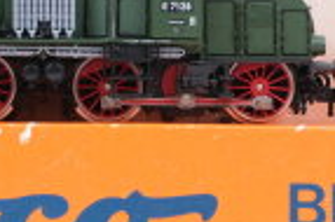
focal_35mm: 189
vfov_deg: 7.2
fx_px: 1757
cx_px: -21
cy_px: 103
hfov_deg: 10.8
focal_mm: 30
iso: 500
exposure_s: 1/125
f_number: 7.1
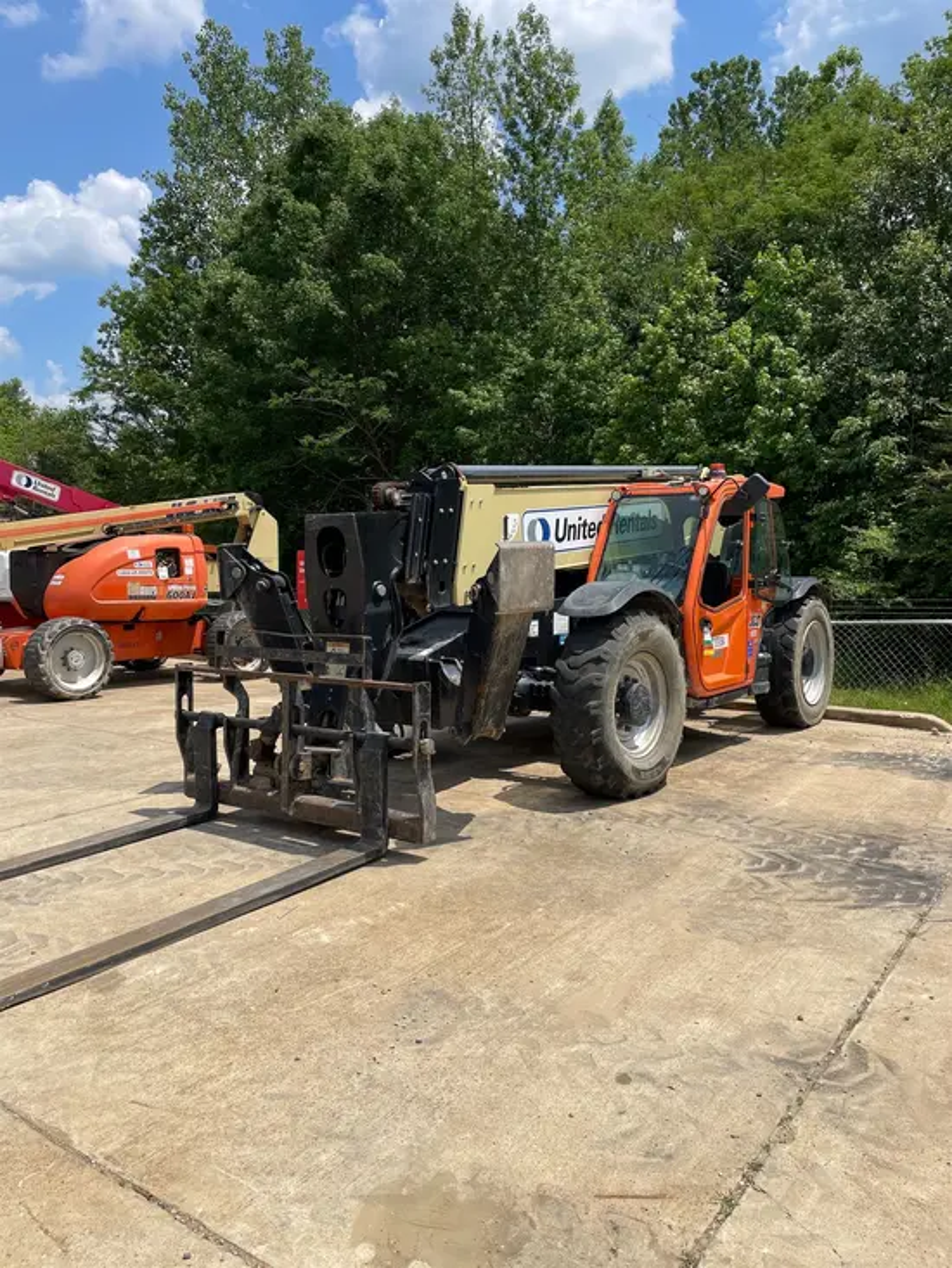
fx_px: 953
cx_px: 476
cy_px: 634
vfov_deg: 67.3
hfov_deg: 53.1
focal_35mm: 26
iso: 50
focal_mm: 4.2
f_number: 1.6
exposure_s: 1/5291
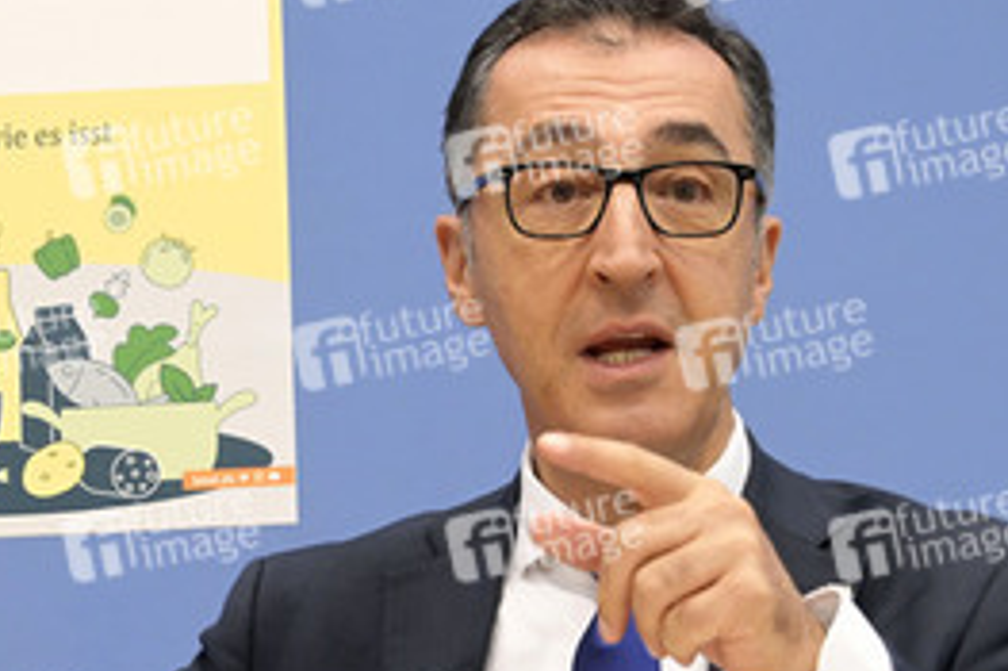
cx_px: 443
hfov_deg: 14.1
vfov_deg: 9.4
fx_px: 4085
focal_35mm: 146
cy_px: 441
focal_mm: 85
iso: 5000
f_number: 5.6
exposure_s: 1/400
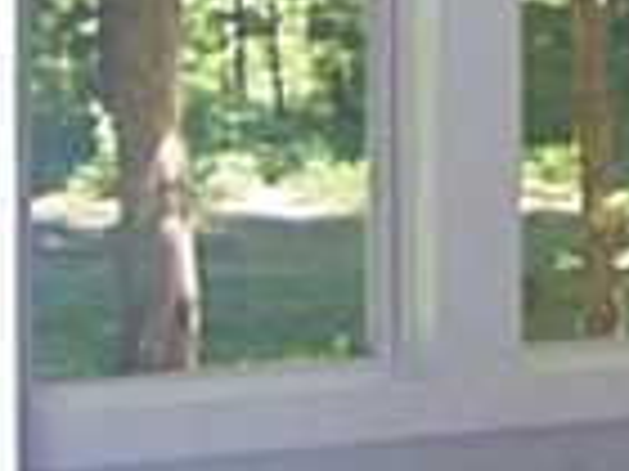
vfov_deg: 6.8
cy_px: -146
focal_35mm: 217
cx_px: 1503
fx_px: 3943
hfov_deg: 8.4
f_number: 2.8
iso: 140
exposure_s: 1/60
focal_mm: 6.3
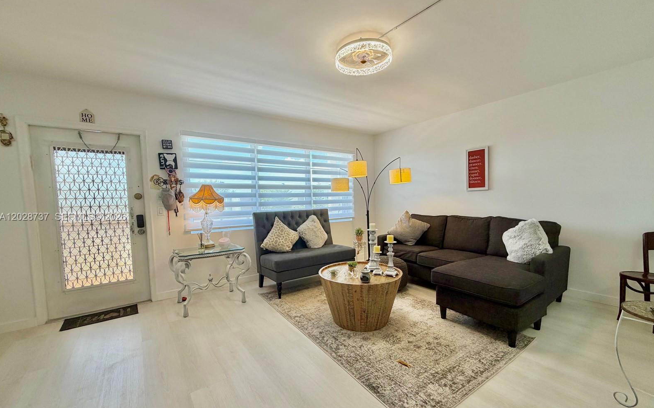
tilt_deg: -3.7
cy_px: 217
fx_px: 267
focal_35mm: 15
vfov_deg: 74.7
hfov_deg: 101.5
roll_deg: +1.9
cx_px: 328
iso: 50
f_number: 2.2
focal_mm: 2.22
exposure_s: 1/120
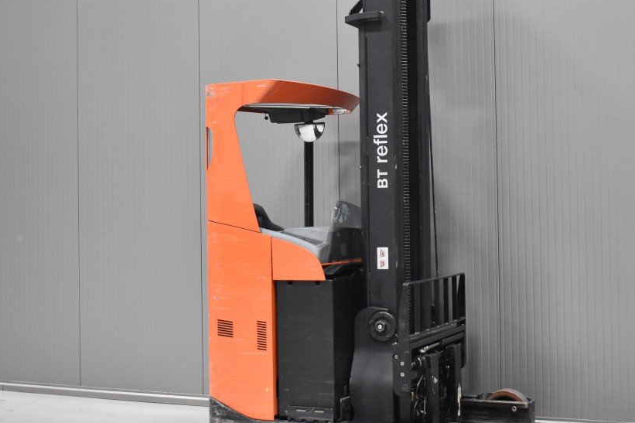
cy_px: 189
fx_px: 1005
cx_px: 367
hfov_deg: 35.0
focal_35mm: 57
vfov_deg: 23.8
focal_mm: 26
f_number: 4
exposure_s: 1/50
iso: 1600
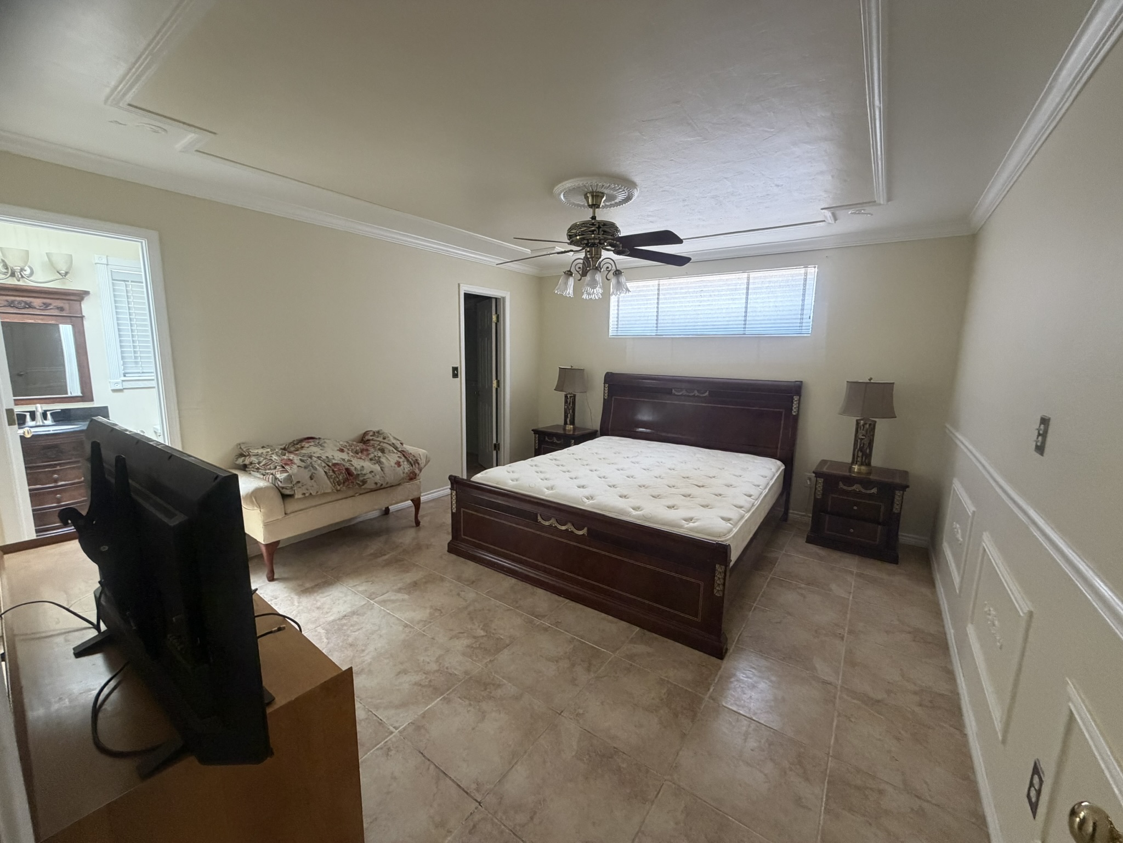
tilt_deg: -8.9
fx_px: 454
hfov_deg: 102.1
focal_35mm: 14
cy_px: 422
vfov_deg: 85.7
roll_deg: -1.4
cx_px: 562
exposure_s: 1/60
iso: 400
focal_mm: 2.22
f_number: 2.2
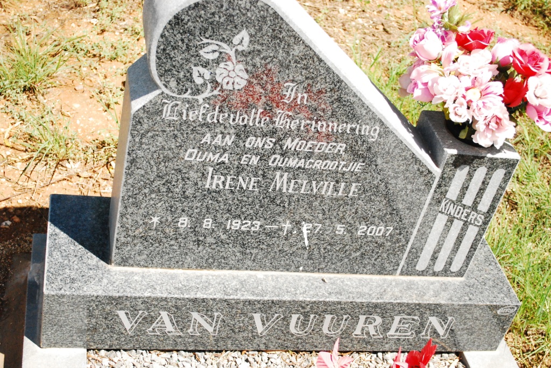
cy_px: 184
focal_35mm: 52
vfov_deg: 25.8
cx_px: 276
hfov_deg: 37.8
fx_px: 804
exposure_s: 1/4000
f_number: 5.3
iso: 1600
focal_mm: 35
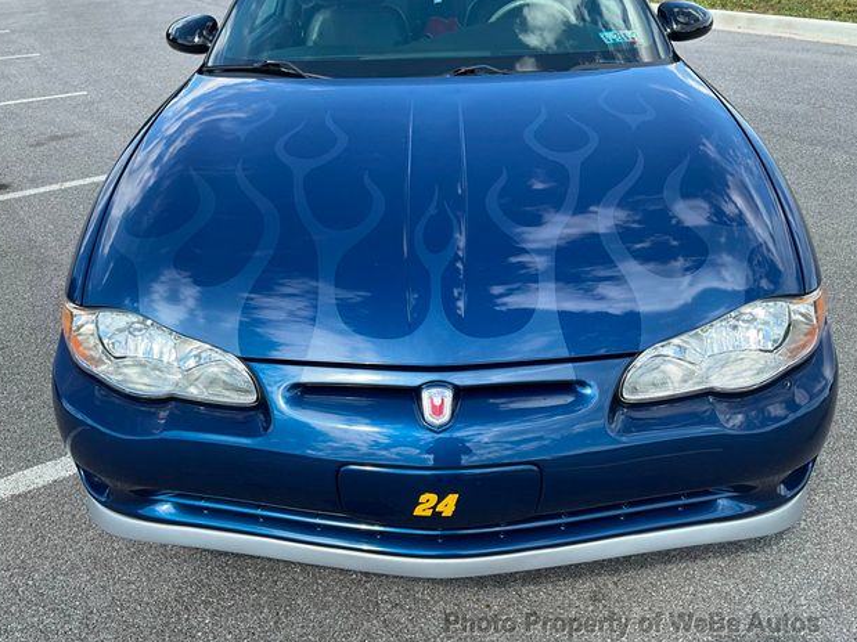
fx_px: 743
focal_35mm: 30
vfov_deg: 46.8
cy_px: 321
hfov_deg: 60.0
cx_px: 424
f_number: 1.8
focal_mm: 3
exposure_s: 1/739
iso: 25
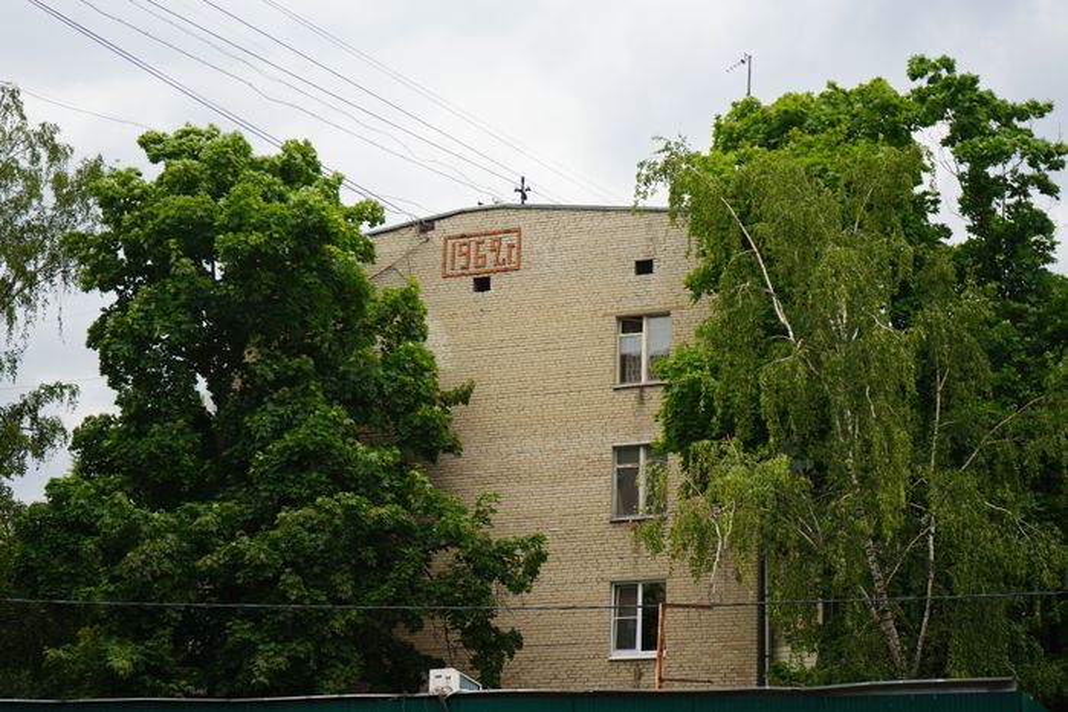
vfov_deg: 19.5
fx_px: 2077
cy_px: 356
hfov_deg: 28.8
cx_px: 534
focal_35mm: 70
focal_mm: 70
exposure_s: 1/80
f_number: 5.6
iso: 160
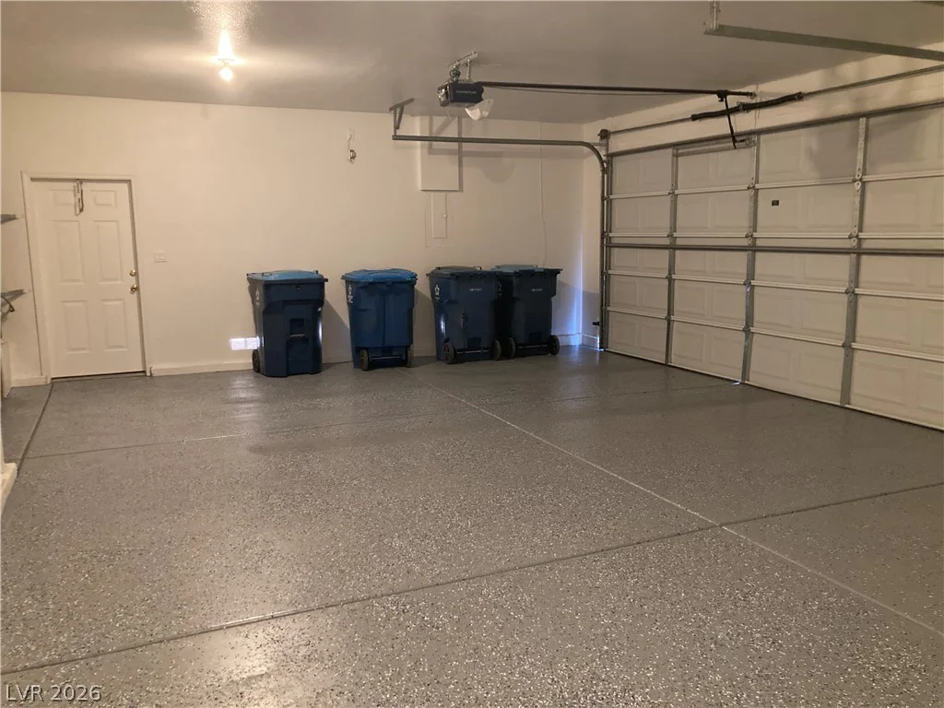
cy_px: 354
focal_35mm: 28
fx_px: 764
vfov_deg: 49.7
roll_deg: +1.2
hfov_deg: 63.4
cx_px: 472
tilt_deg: -9.7
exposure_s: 1/30
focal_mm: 3.99
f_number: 1.8
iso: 500
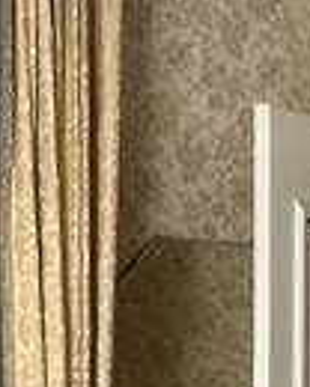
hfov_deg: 9.4
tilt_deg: -2.4
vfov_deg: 12.1
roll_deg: -1.5
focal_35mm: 156
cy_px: 461
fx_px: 1789
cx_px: 569
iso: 80
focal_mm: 5.1
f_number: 1.6
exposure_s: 1/121
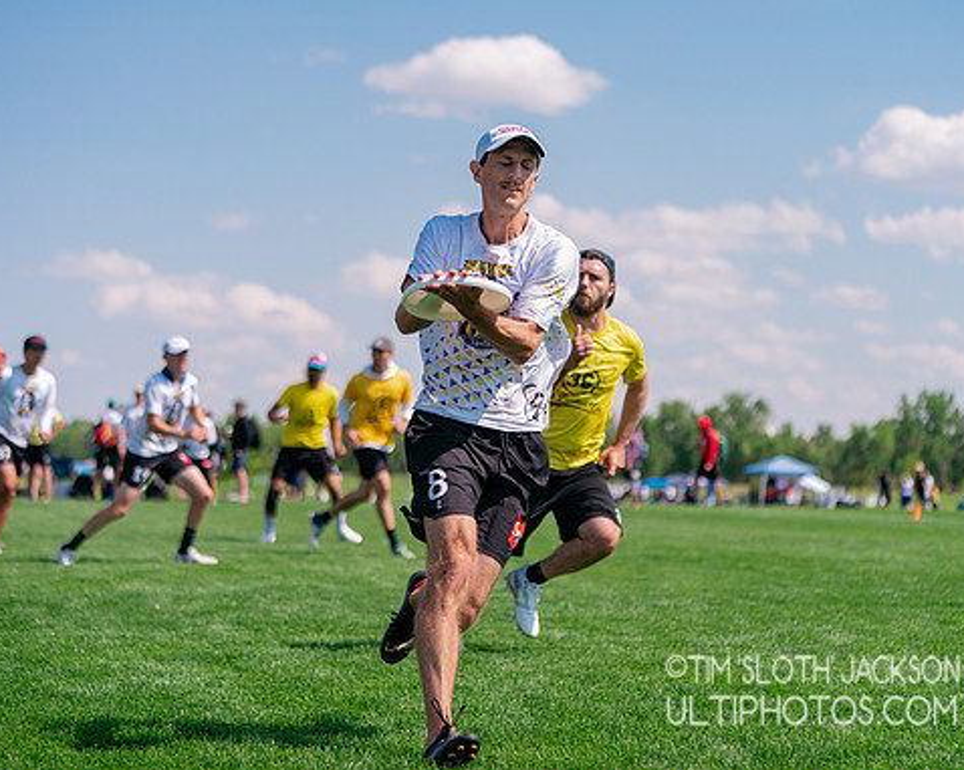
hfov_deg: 23.3
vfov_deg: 18.7
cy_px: 384
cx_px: 538
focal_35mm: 82
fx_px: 2339
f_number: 2.8
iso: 640
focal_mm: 72
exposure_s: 1/12800
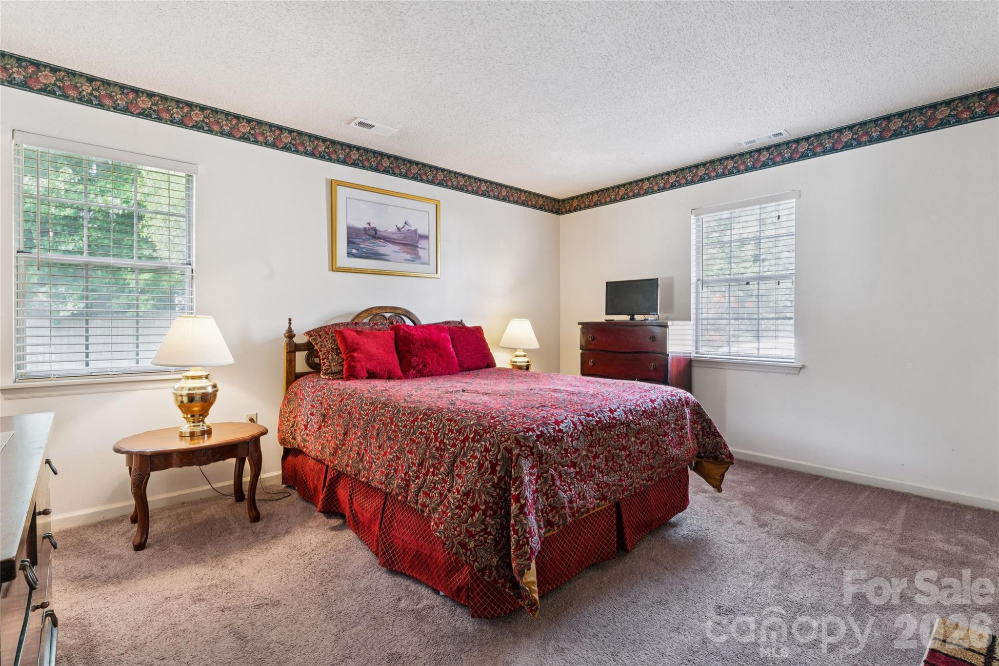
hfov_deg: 94.0
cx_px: 500
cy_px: 333
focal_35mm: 17
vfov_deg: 71.1
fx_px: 466
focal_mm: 16.8
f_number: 13
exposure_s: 1/1.25
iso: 200
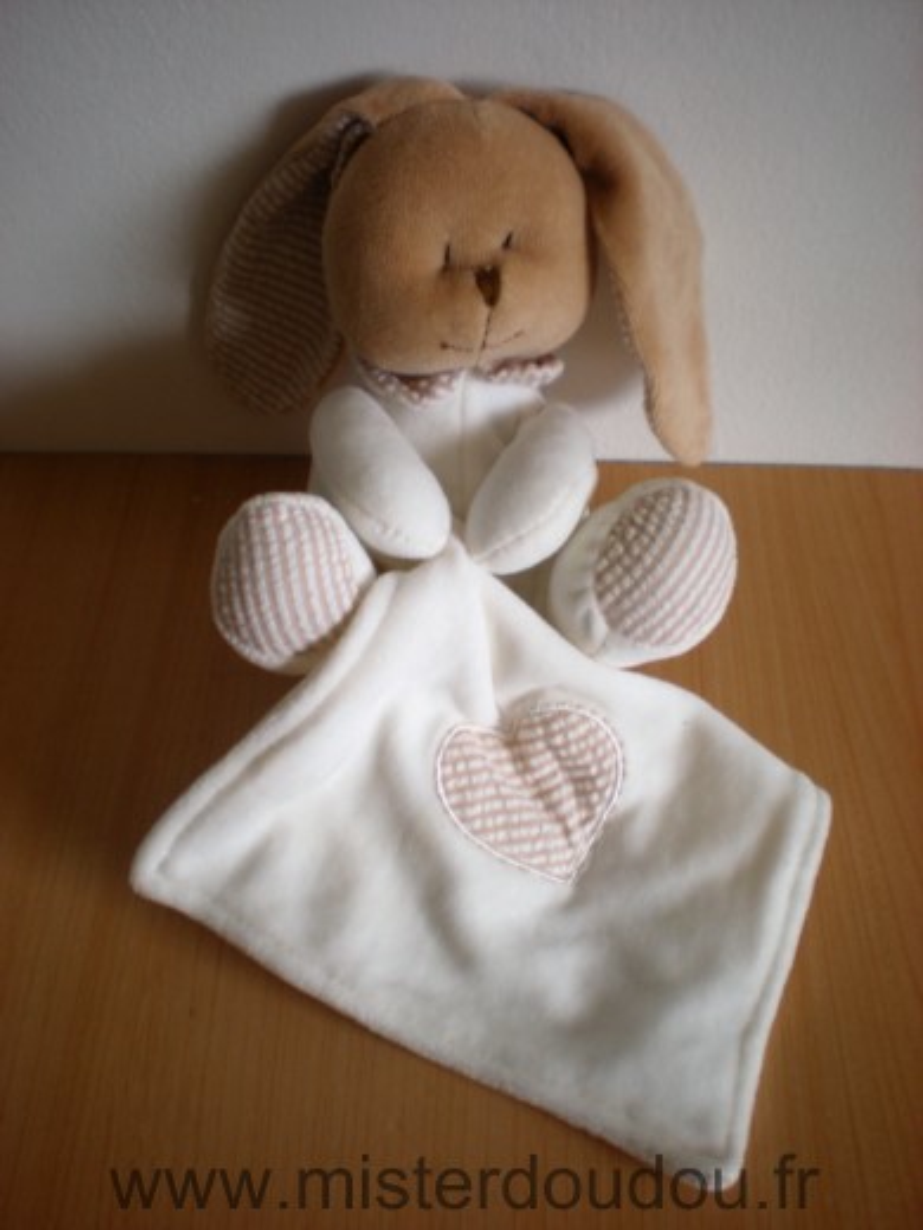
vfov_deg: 49.0
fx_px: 1351
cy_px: 615
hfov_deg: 37.7
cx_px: 462
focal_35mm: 38
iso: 88
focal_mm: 6.3
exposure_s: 1/62.8
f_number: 3.1
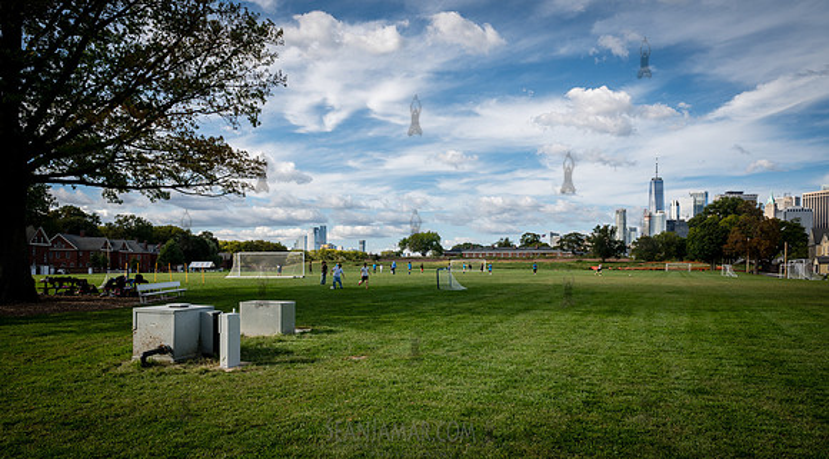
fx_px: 555
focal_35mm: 25
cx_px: 416
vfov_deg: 44.7
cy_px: 277
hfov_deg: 73.5
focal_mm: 24
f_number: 10
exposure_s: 1/320
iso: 250
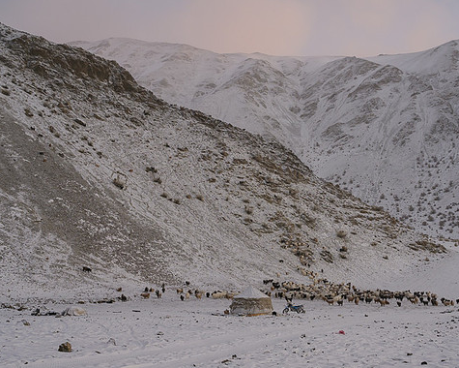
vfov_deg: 41.1
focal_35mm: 36
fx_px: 489
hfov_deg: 49.9
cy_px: 209
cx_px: 281
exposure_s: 1/160
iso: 320
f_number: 7.1
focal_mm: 28
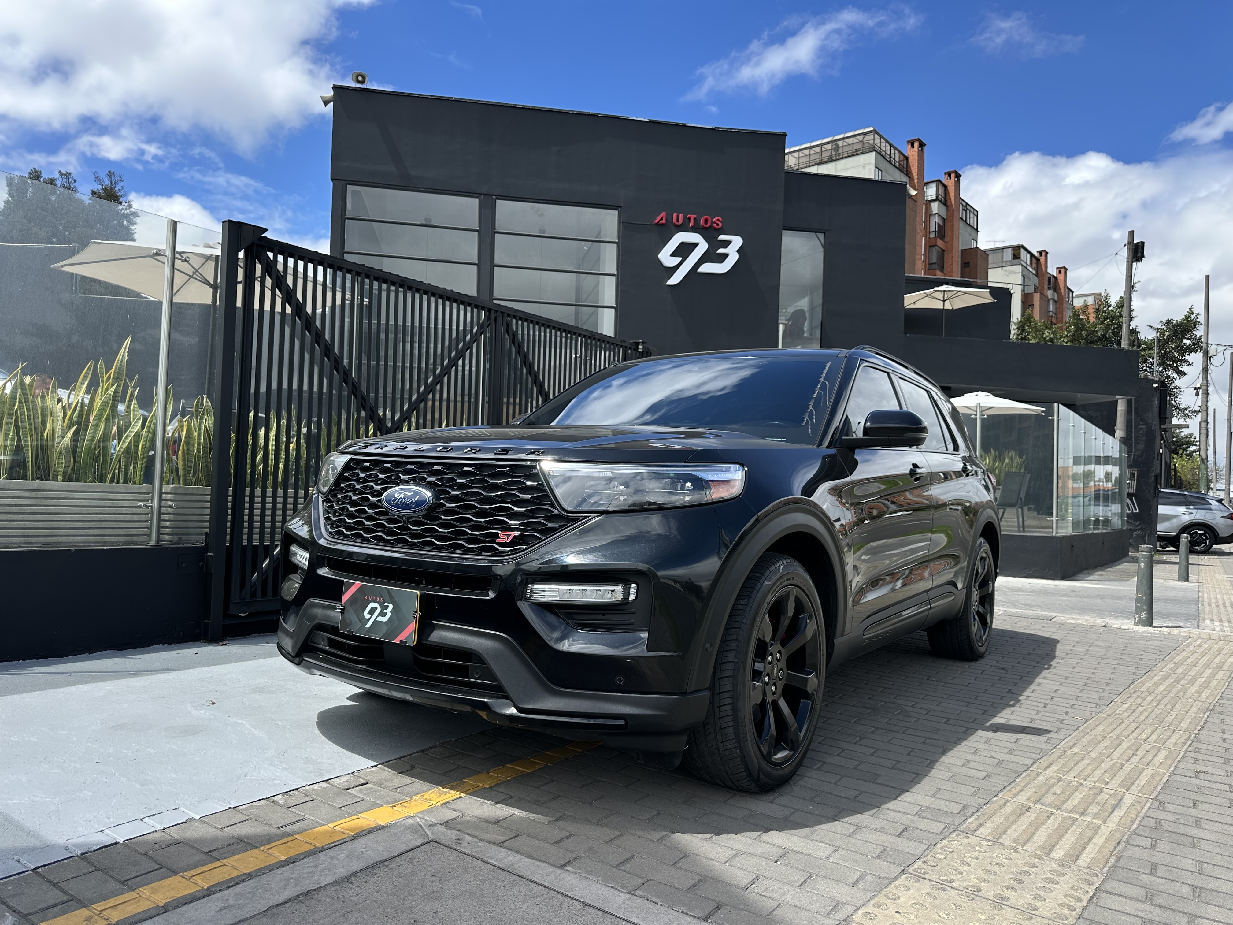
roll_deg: -2.8
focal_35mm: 24
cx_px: 616
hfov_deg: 71.6
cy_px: 462
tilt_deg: +2.3
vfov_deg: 56.8
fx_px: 855
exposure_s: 1/1613
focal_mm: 6.86
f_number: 1.78
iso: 80
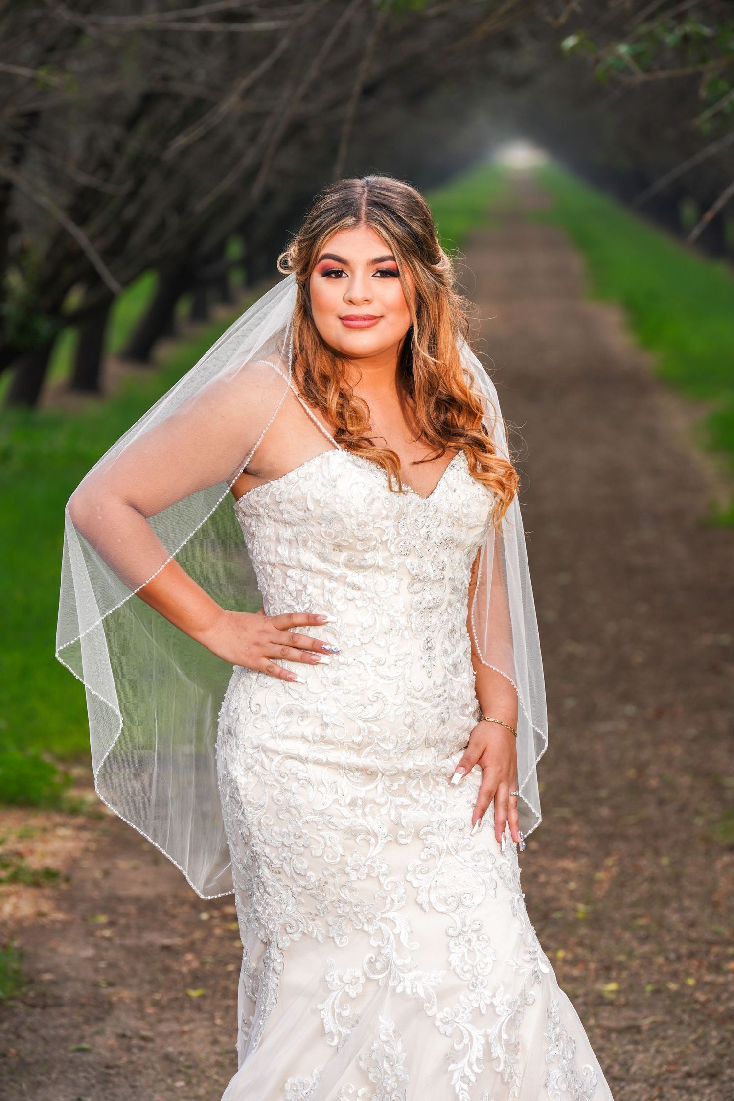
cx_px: 367
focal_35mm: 198
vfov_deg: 10.4
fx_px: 6053
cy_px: 550
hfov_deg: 6.9
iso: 160
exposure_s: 1/125
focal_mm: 198
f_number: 7.1
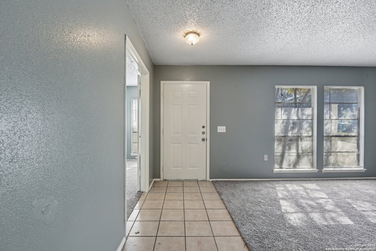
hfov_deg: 93.3
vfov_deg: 70.5
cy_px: 126
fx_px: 178
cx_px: 188
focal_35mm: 17
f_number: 8
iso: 400
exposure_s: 1/20
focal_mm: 17
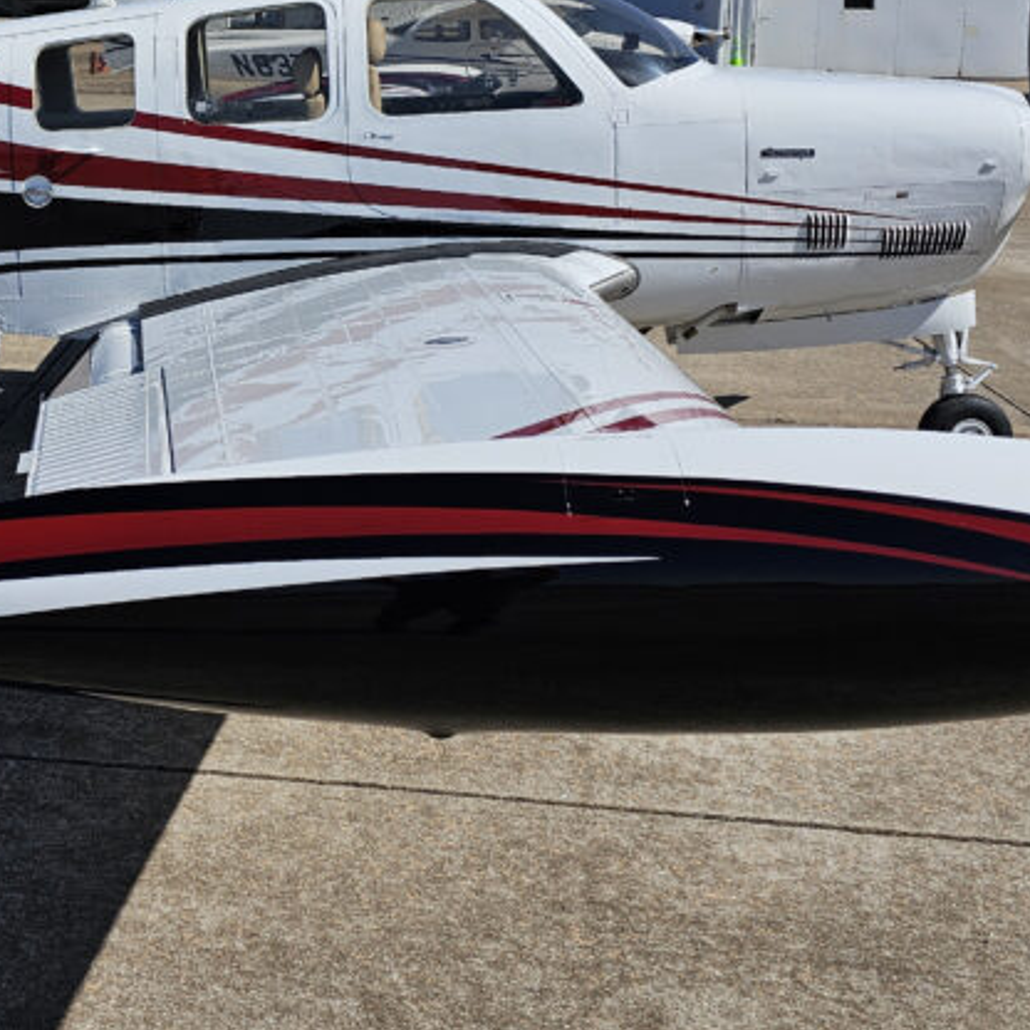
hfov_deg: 32.5
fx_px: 1683
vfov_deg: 32.9
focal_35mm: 50
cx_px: 124
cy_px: 186
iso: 10
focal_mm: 6.3
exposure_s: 1/1576
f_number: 1.7
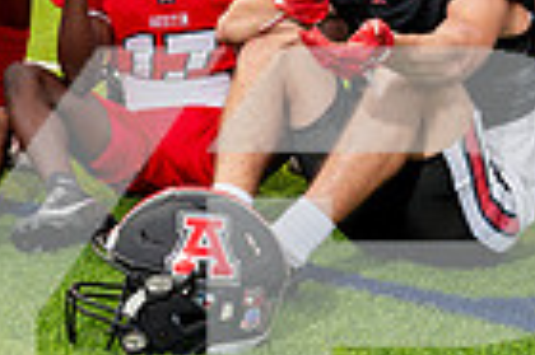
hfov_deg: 14.1
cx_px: 145
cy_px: -212
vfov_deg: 9.1
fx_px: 2152
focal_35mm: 145
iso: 100
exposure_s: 1/250
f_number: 8
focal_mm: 35
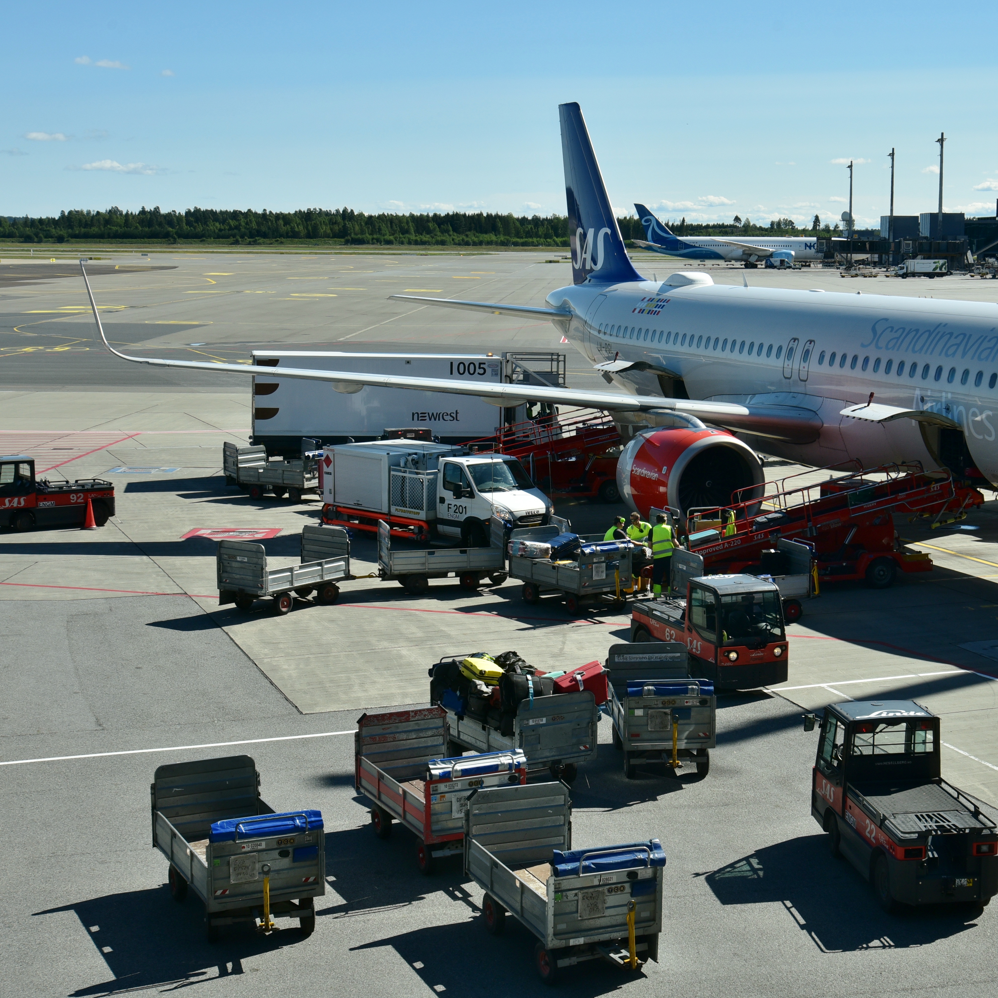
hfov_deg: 29.3
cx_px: 684
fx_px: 1892
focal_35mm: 58
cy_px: 505
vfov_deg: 29.6
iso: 400
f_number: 11
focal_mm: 45
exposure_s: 1/400
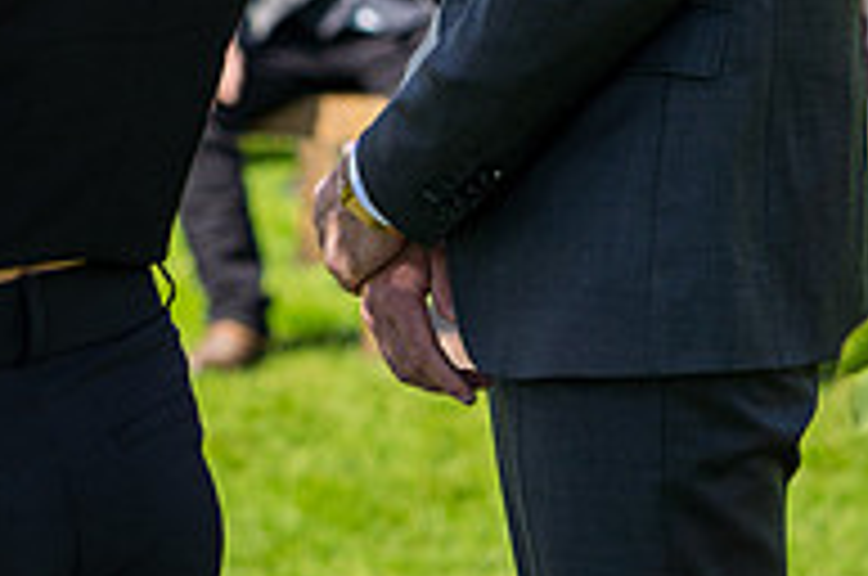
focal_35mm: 256
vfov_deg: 5.3
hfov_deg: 7.9
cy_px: -110
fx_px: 6162
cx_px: -301
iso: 250
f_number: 3.5
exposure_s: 1/1600
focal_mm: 85
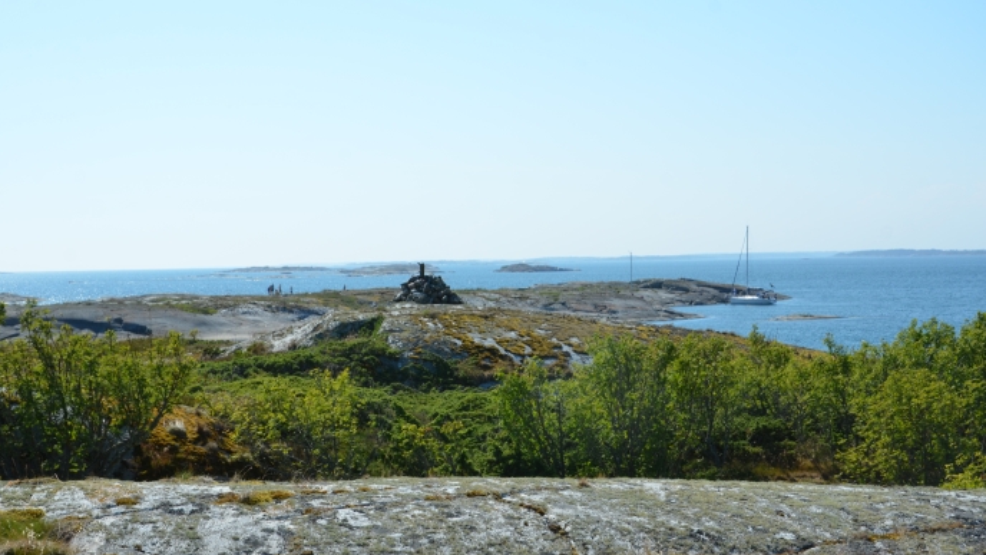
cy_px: 324
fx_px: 1752
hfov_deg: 31.4
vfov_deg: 18.0
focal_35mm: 67
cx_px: 496
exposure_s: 1/250
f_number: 8
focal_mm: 42
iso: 110
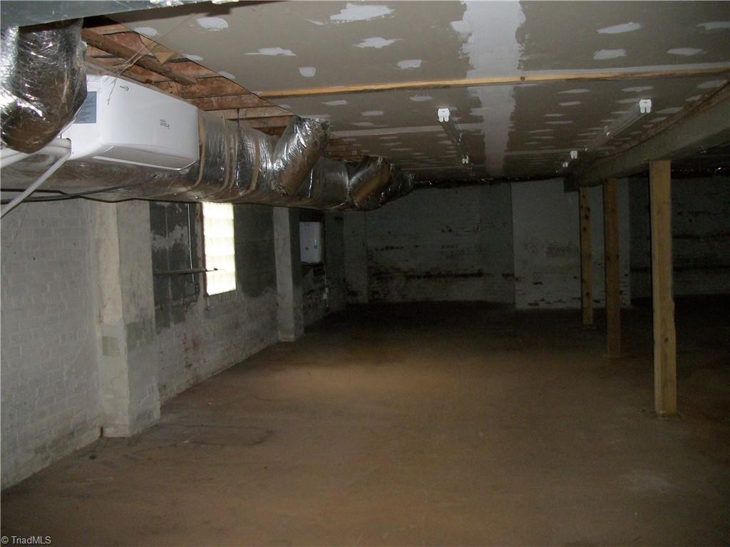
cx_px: 365
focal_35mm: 32
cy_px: 274
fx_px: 675
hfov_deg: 56.8
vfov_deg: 44.2
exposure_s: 1/30
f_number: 2.9
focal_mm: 5.7
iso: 250
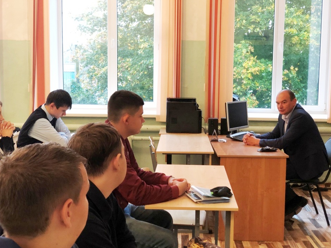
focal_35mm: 57
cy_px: 133
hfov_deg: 33.8
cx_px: 180
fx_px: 545
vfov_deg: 25.7
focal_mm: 6
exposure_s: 1/25
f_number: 2.4
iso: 125
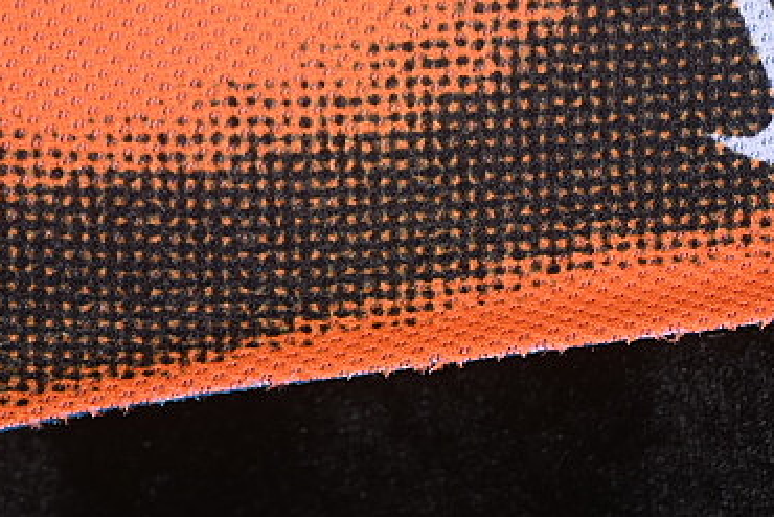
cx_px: -2
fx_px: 4710
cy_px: 100
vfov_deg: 6.3
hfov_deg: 9.3
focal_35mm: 219
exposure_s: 1/80
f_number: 7.1
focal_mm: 50
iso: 160
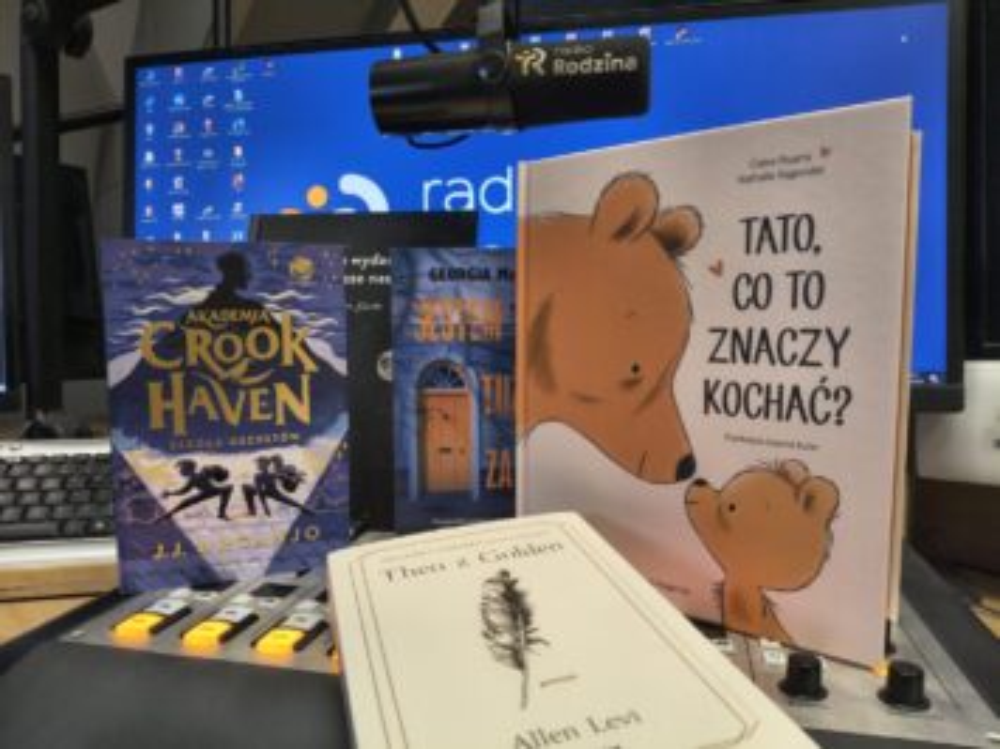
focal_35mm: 26
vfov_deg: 53.0
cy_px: 374
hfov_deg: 67.3
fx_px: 751
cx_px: 500
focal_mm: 4.81
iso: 359
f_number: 1.8
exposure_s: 1/50
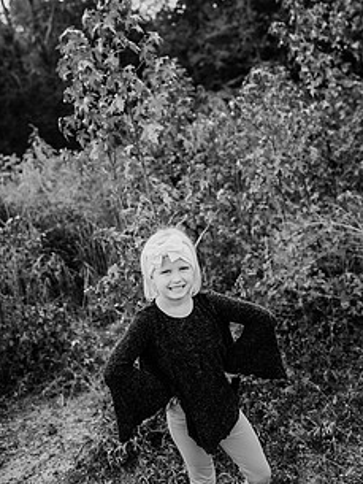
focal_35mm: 34
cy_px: 192
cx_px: 166
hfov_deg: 41.8
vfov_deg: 53.5
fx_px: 475
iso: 200
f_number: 2.5
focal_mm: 24
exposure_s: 1/1000
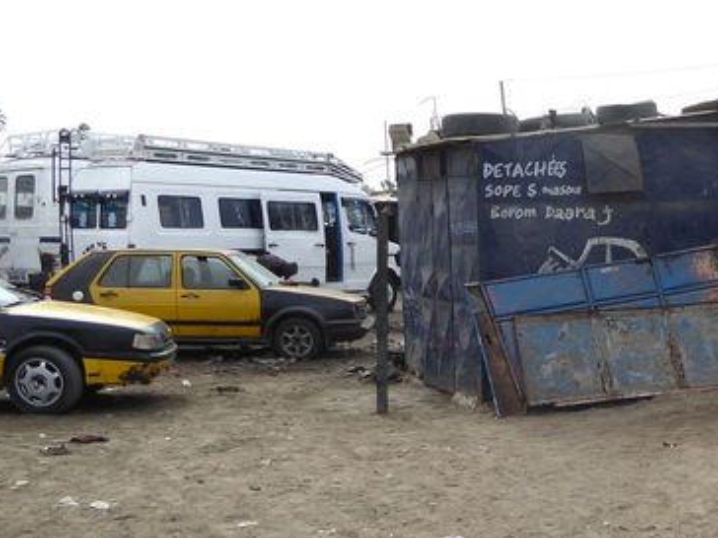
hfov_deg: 33.4
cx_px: 621
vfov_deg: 26.2
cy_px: 402
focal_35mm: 55
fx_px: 1141
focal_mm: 4.3
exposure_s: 1/640
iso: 80
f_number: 3.3
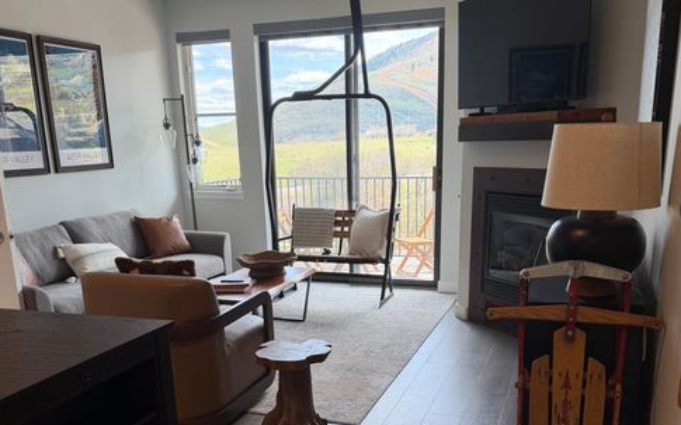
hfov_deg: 55.3
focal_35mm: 35
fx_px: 650
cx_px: 341
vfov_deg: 35.3
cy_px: 330
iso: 100
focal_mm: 6.76
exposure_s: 1/188
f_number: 1.78
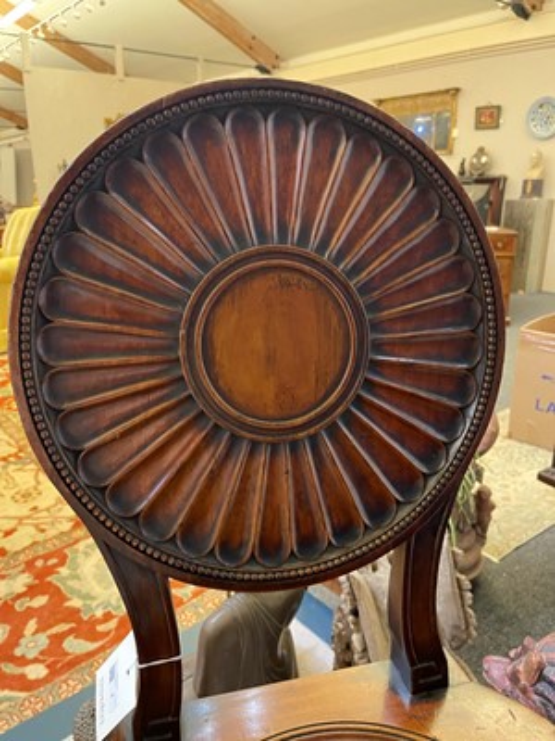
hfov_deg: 53.1
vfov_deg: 67.3
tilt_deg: -17.4
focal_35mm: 26
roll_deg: +0.6
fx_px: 556
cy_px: 370
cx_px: 278
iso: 640
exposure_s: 1/33
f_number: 1.6
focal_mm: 5.1
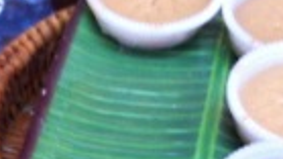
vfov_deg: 8.4
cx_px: -134
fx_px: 1027
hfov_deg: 14.7
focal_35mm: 137
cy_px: 305
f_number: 2.8
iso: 125
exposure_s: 1/15
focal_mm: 3.85
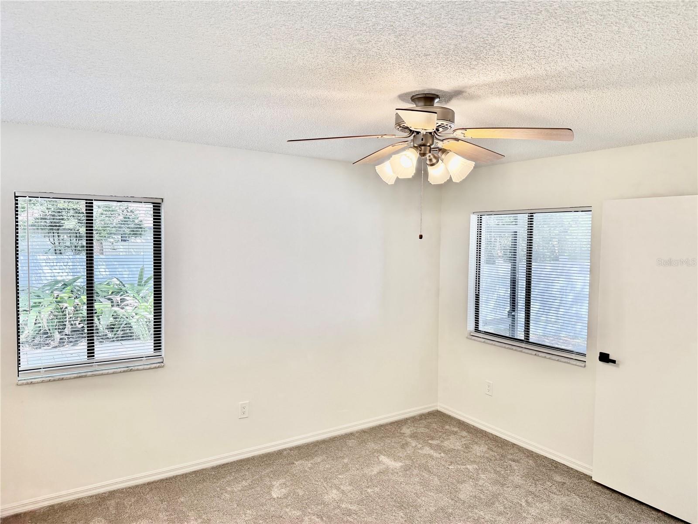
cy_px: 262
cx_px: 349
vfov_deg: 56.8
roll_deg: -1.0
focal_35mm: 24
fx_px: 484
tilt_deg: -2.9
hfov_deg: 71.6
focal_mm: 6.76
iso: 100
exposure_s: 1/230
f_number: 1.78
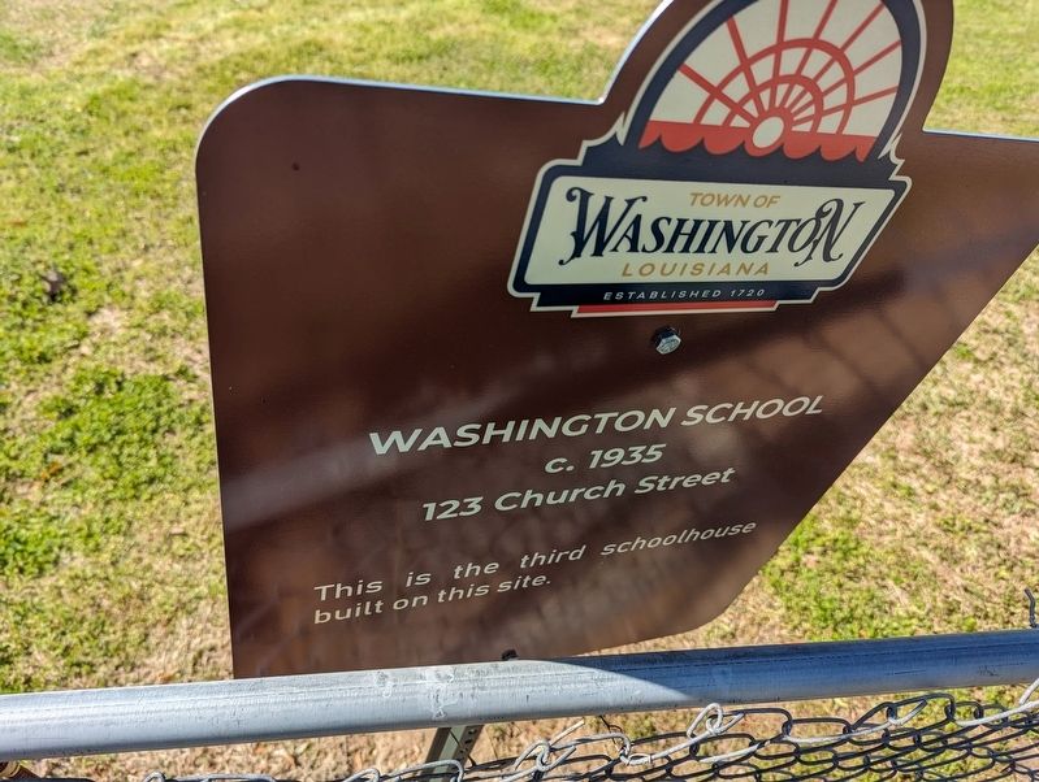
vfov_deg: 57.0
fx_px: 722
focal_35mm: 24
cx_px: 520
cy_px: 391
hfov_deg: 71.5
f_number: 1.85
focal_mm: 6.81
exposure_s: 1/838
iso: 25
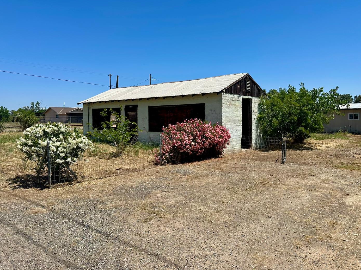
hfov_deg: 67.3
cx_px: 182
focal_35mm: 26
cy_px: 127
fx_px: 271
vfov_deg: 53.0
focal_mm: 6.86
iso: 80
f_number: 1.78
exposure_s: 1/4762
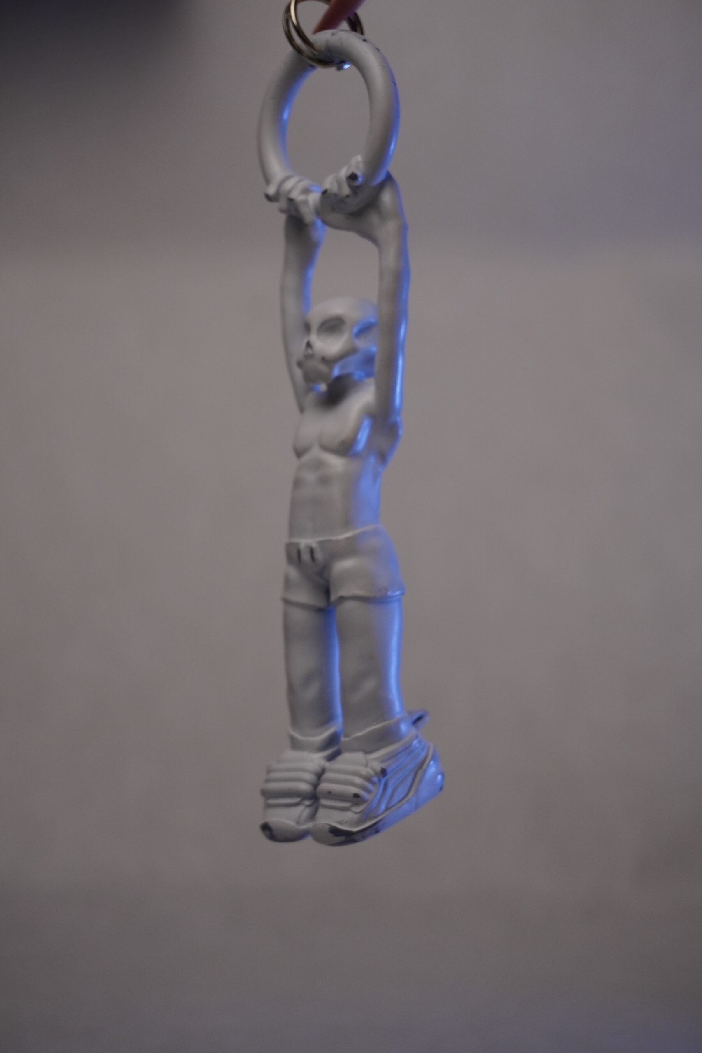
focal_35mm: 75
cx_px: 351
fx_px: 2193
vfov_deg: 27.0
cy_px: 526
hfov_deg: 18.2
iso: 640
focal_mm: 50
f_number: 5.6
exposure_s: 1/60
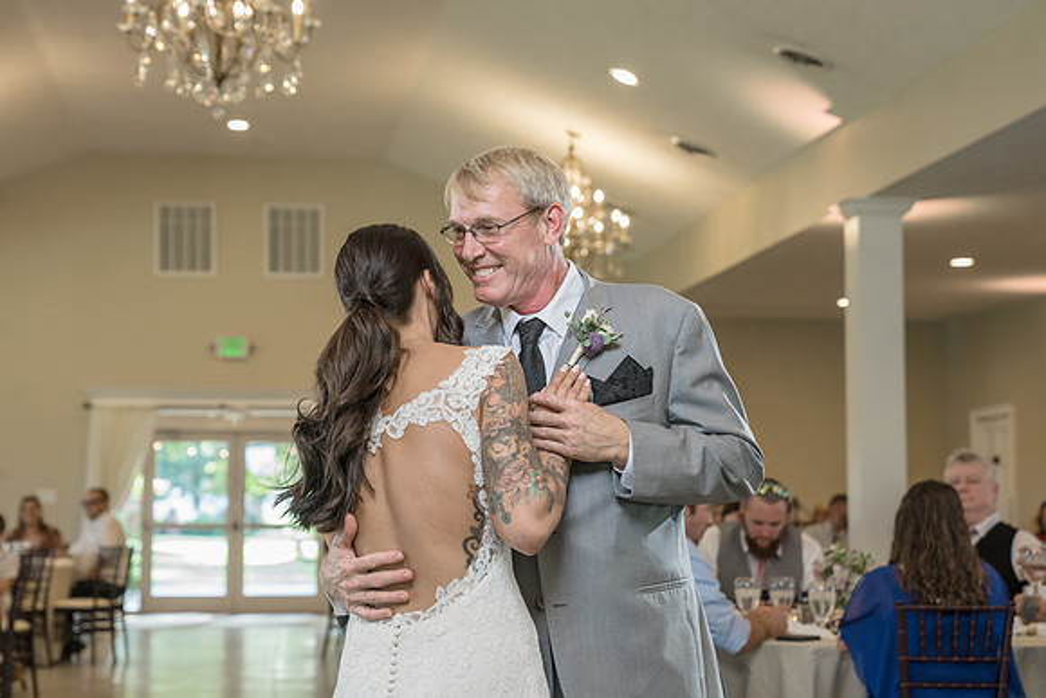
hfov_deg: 26.4
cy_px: 359
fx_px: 2229
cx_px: 475
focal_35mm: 77
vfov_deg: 17.8
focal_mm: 67
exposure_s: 1/250
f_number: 4
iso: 2000
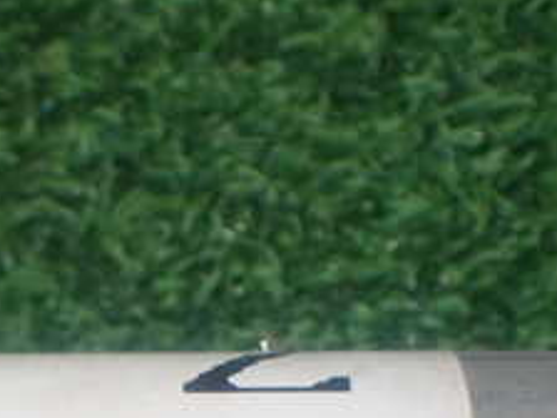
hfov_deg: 19.1
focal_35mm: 102
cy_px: 513
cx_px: 149
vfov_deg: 14.0
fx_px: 1641
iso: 200
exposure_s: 1/80
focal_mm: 6.83
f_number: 2.7
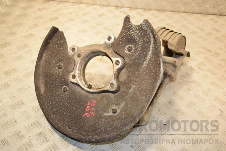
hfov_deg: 49.6
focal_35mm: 39
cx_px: 113
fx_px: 245
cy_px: 76
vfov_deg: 34.2
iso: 800
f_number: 5.6
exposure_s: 1/200
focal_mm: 26
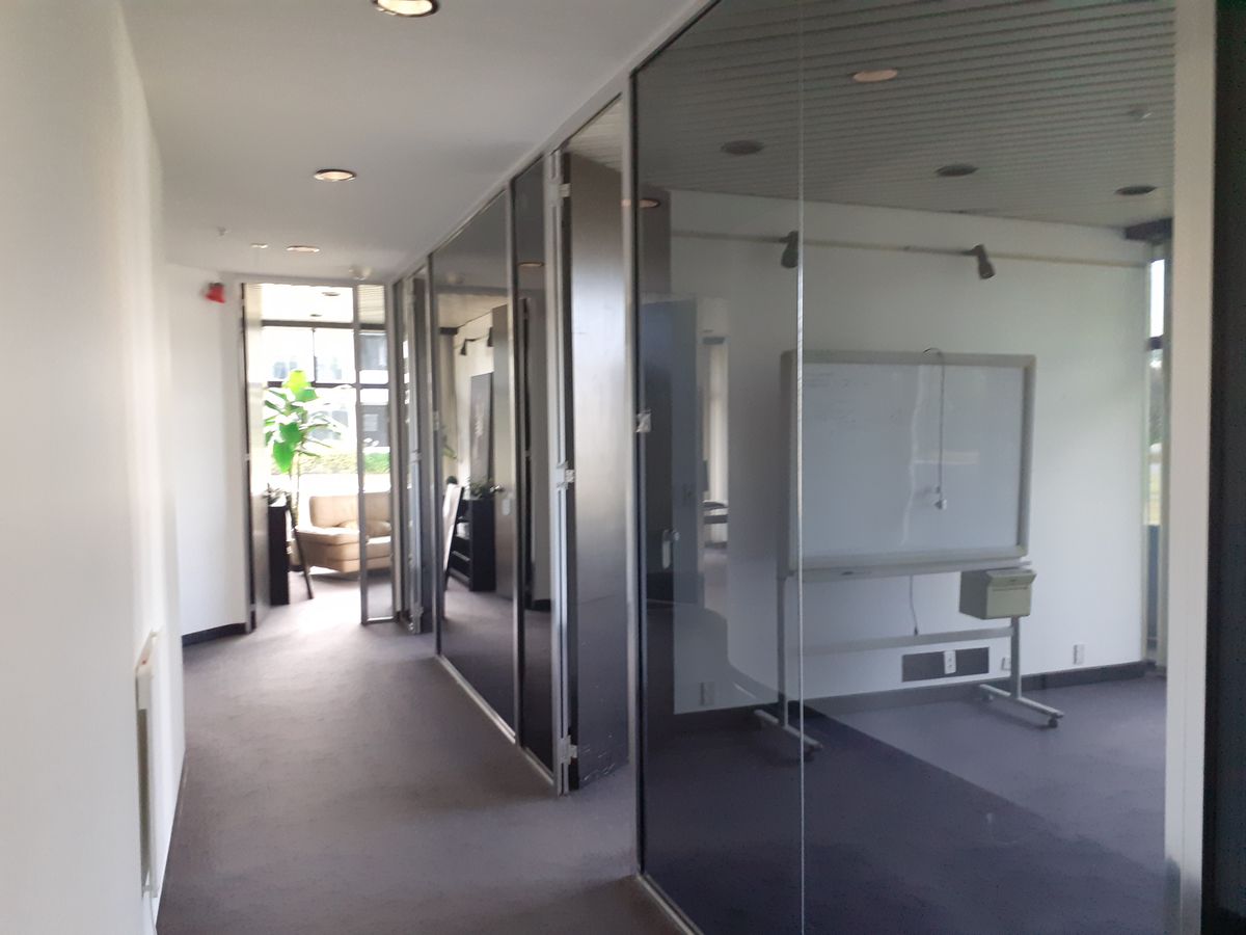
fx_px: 972
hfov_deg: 65.3
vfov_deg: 51.4
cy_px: 468
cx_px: 623
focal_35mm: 27
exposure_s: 1/50
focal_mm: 3.6
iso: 250
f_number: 1.9
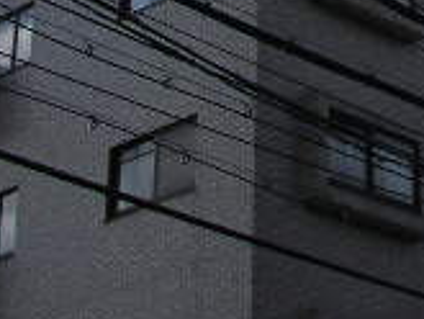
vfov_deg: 9.7
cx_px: 545
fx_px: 1802
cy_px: -206
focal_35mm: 147
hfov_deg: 13.0
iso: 71
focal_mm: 5.8
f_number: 4.1
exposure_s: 1/833
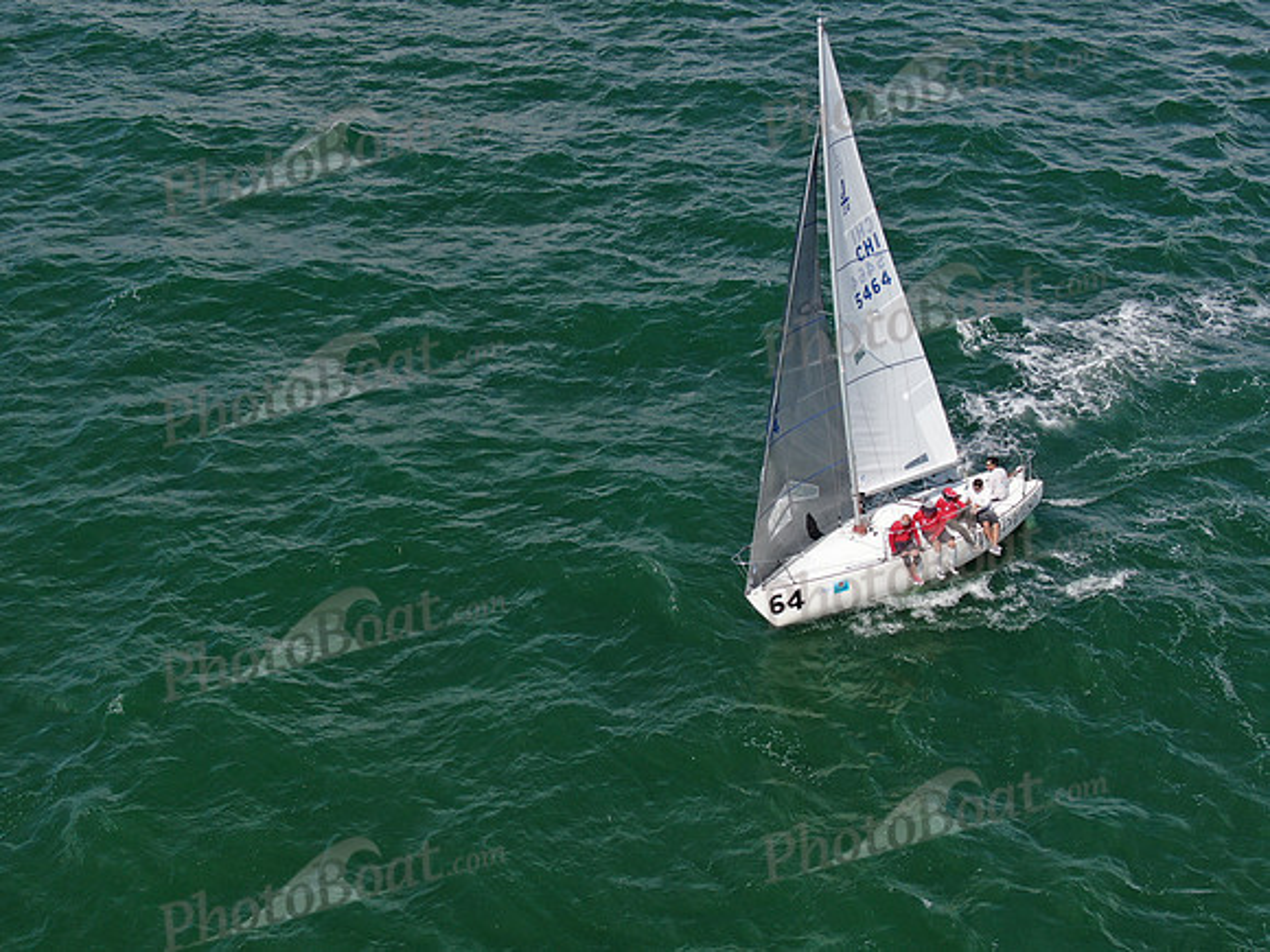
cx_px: 635
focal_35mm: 48
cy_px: 476
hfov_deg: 39.7
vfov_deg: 30.3
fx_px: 1761
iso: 100
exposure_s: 1/800
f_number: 3.8
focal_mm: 8.6
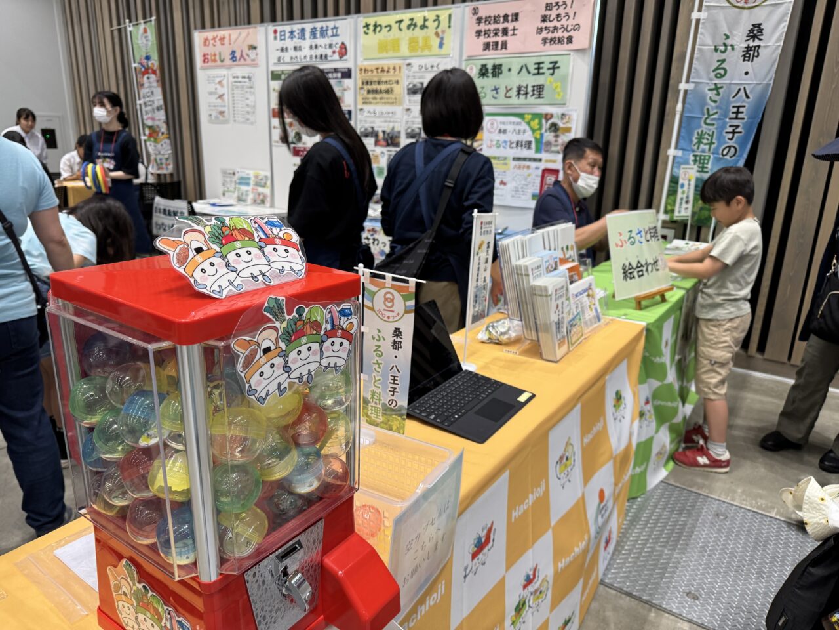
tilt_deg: -17.4
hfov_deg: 71.6
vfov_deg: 56.8
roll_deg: -1.4
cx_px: 420
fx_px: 582
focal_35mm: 24
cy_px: 315
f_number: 1.78
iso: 125
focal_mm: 6.76
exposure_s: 1/50
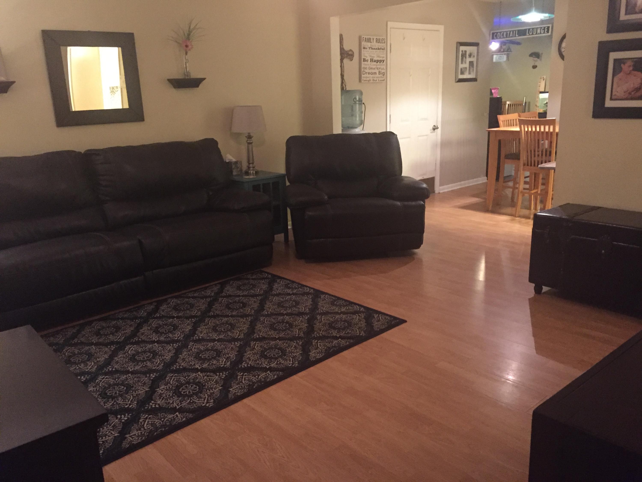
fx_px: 538
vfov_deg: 48.2
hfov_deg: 61.7
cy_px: 241
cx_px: 321
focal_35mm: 29
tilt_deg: -15.5
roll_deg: +1.2
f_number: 2.2
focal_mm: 4.15
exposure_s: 1/15
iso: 400
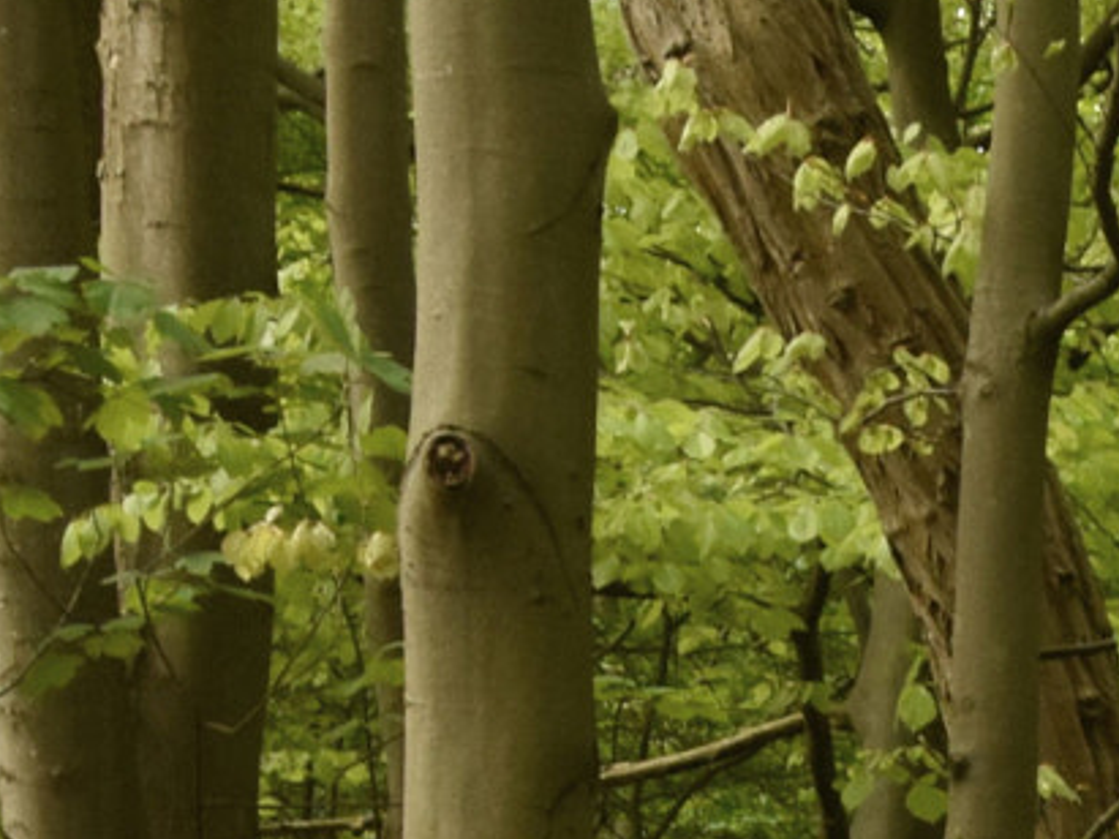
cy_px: 1580
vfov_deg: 7.7
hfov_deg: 9.6
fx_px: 6043
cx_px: 2521
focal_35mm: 187
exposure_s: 1/100
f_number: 11
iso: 1000
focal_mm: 26
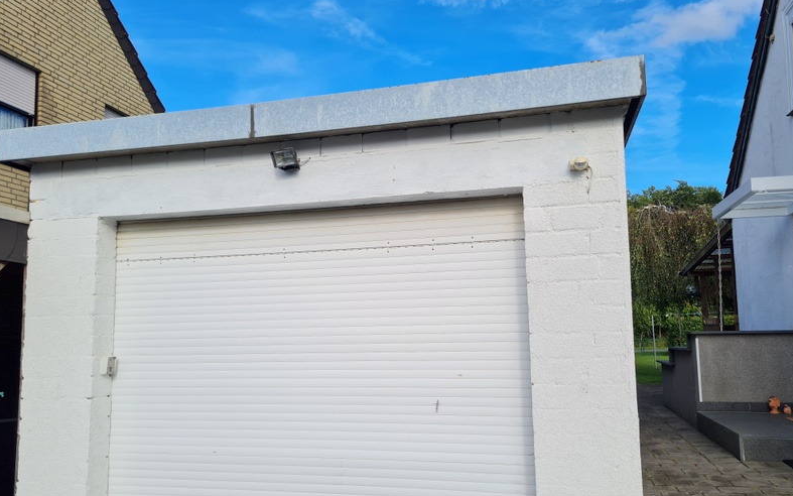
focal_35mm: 28
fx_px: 605
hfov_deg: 66.5
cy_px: 284
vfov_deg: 44.4
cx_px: 397
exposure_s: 1/2040
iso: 50
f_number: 1.8
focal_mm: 5.4
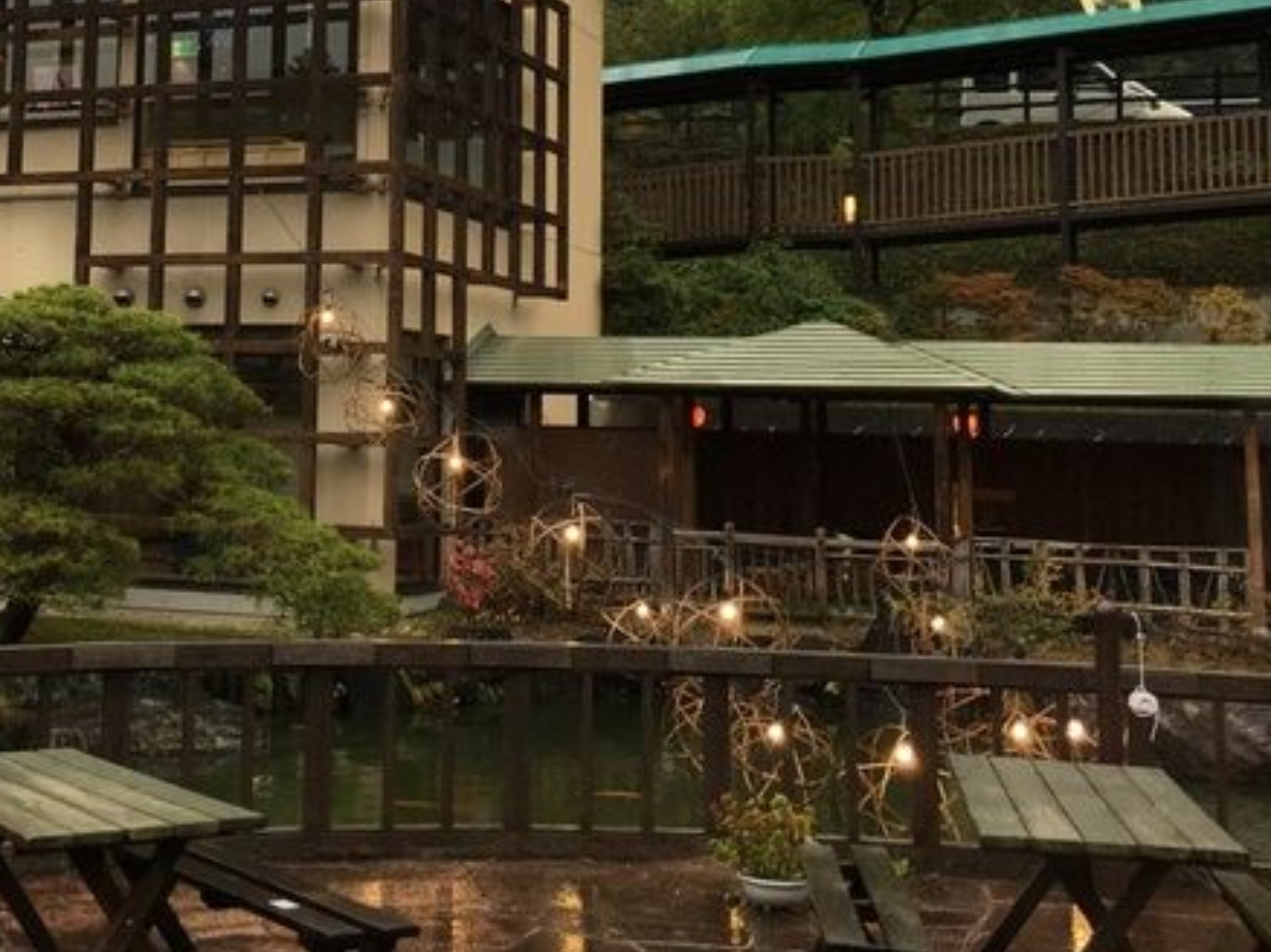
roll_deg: -0.7
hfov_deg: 34.9
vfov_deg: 26.4
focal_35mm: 54
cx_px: 341
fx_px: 1982
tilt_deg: +8.6
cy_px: 152
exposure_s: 1/120
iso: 40
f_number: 2.2
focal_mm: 4.15
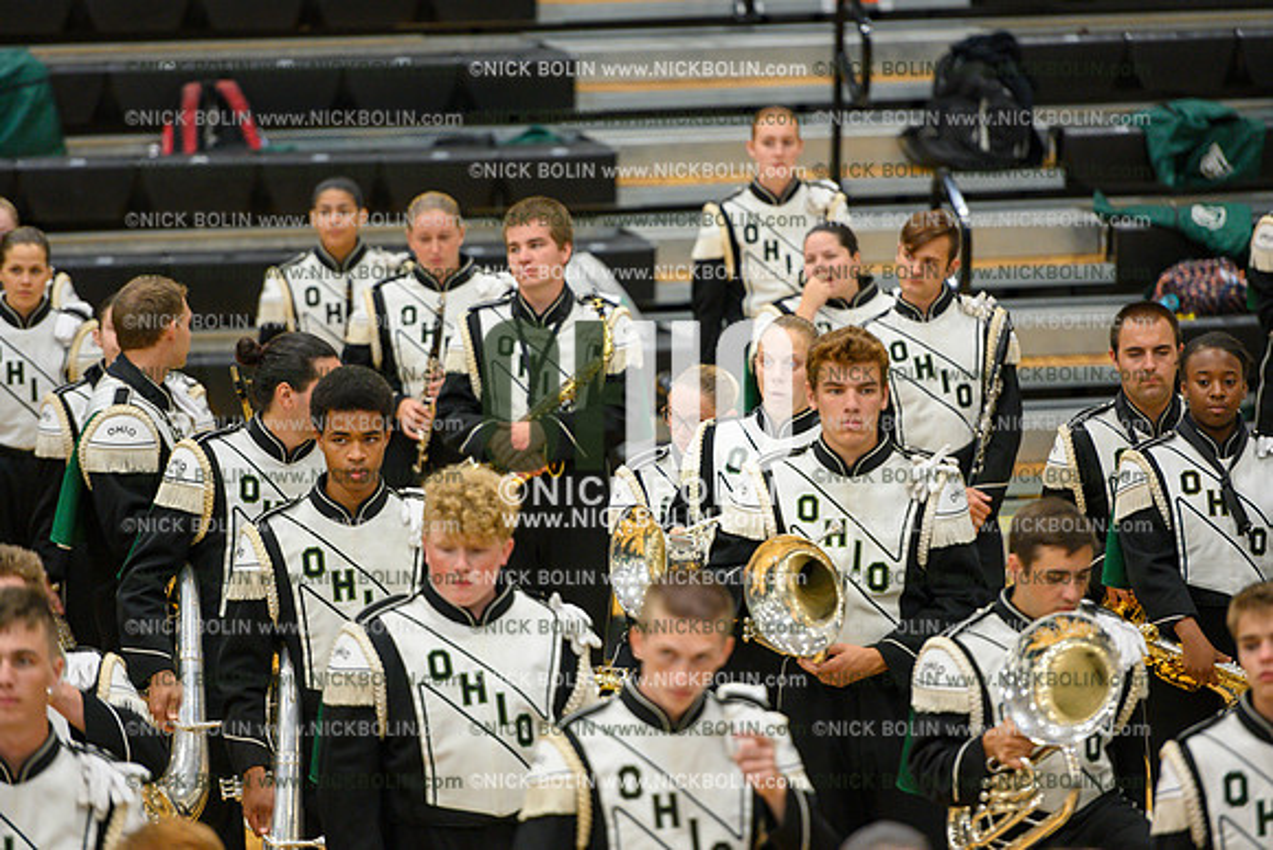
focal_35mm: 200
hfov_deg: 10.3
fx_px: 7074
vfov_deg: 6.9
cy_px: 425
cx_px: 636
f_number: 2.8
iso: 1600
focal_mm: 200
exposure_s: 1/320
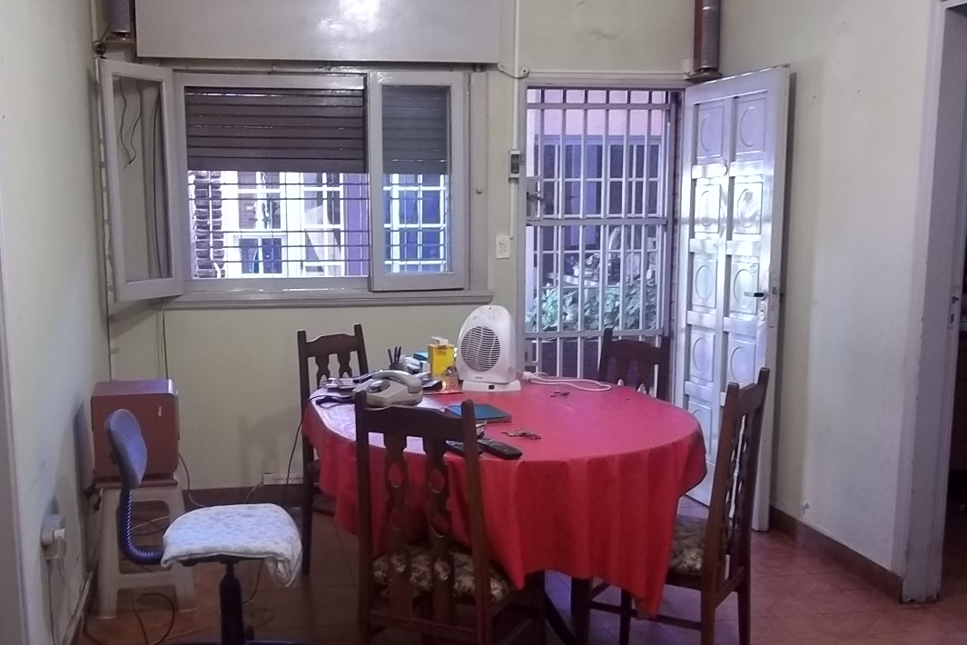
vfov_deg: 33.3
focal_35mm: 40
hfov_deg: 48.2
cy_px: 386
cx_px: 396
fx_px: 1074
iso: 160
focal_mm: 5.7
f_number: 2.9
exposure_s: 1/15
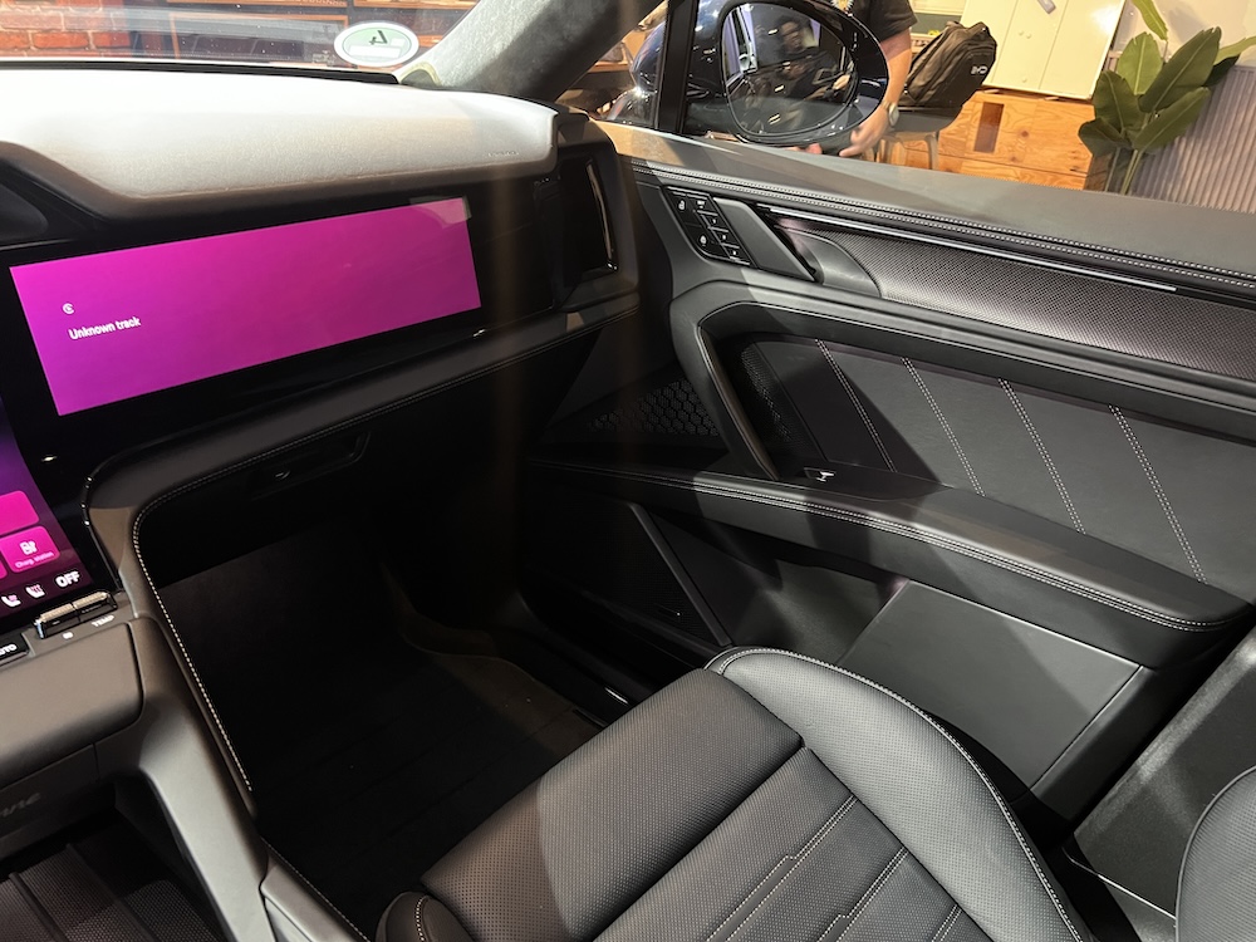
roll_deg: -3.7
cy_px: 471
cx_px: 628
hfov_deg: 67.3
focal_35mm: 26
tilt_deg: -28.7
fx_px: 943
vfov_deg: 53.1
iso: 640
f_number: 1.5
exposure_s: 1/25
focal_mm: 5.7
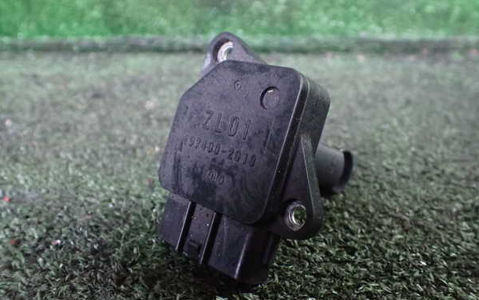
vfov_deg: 39.5
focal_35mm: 32
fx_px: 418
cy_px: 150
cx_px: 239
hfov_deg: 59.6
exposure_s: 1/30
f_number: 2.3
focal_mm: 5.4
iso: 1250
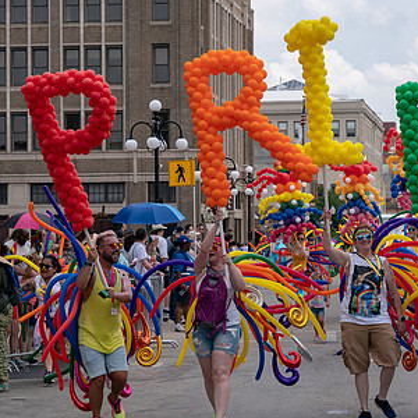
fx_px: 1544
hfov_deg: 15.3
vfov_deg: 15.4
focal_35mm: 113
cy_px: 224
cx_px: 362
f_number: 6.3
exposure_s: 1/500
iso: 160
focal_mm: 55
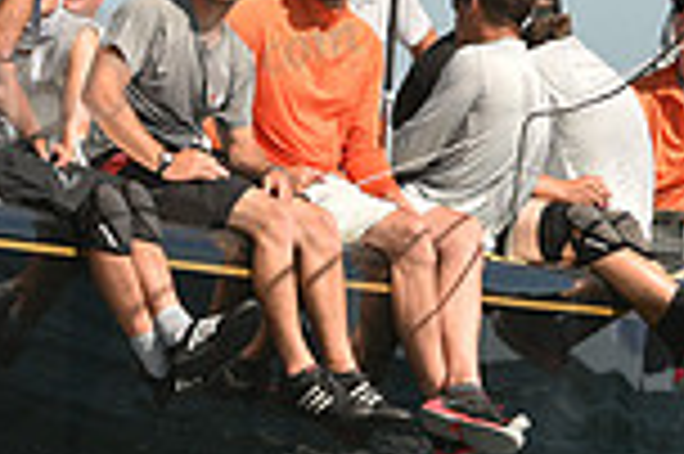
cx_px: 594
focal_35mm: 955
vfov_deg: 1.4
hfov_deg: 2.2
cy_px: -196
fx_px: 18125
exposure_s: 1/1000
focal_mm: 250
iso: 250
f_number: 6.3
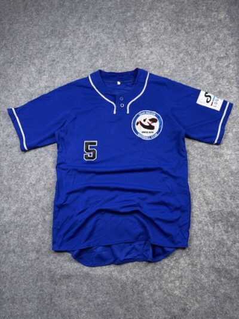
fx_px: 221
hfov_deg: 56.8
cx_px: 120
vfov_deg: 71.6
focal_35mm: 24
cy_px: 160
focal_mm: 6.76
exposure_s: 1/100
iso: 50
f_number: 1.78
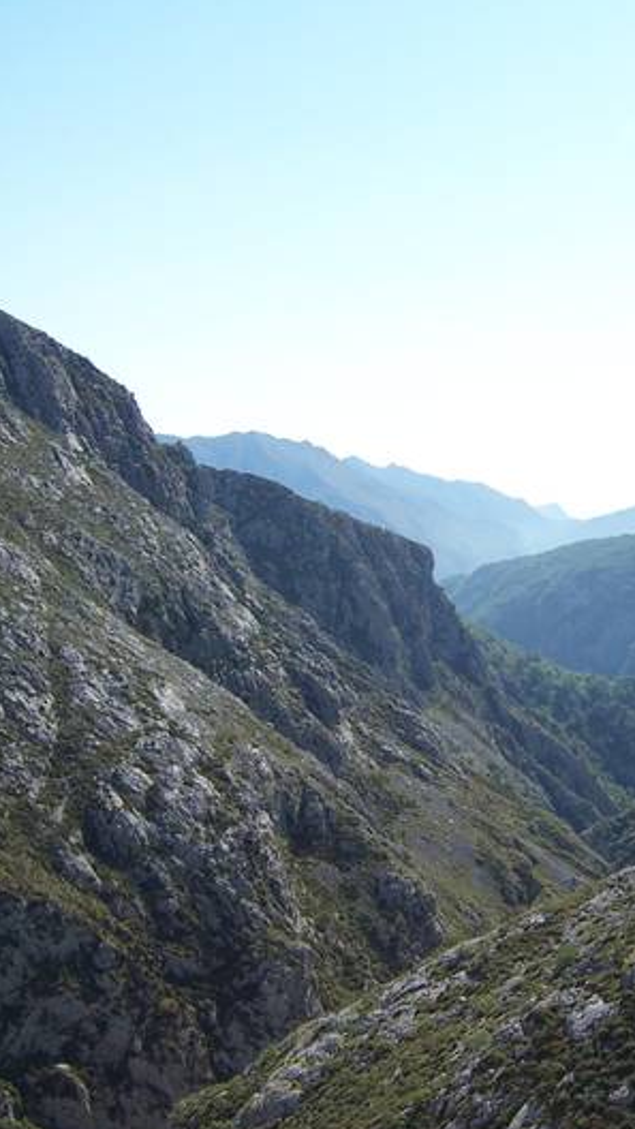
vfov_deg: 42.1
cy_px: 567
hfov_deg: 24.2
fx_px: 1467
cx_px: 455
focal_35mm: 49
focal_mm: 5.5
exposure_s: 1/1000
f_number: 3.4
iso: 80
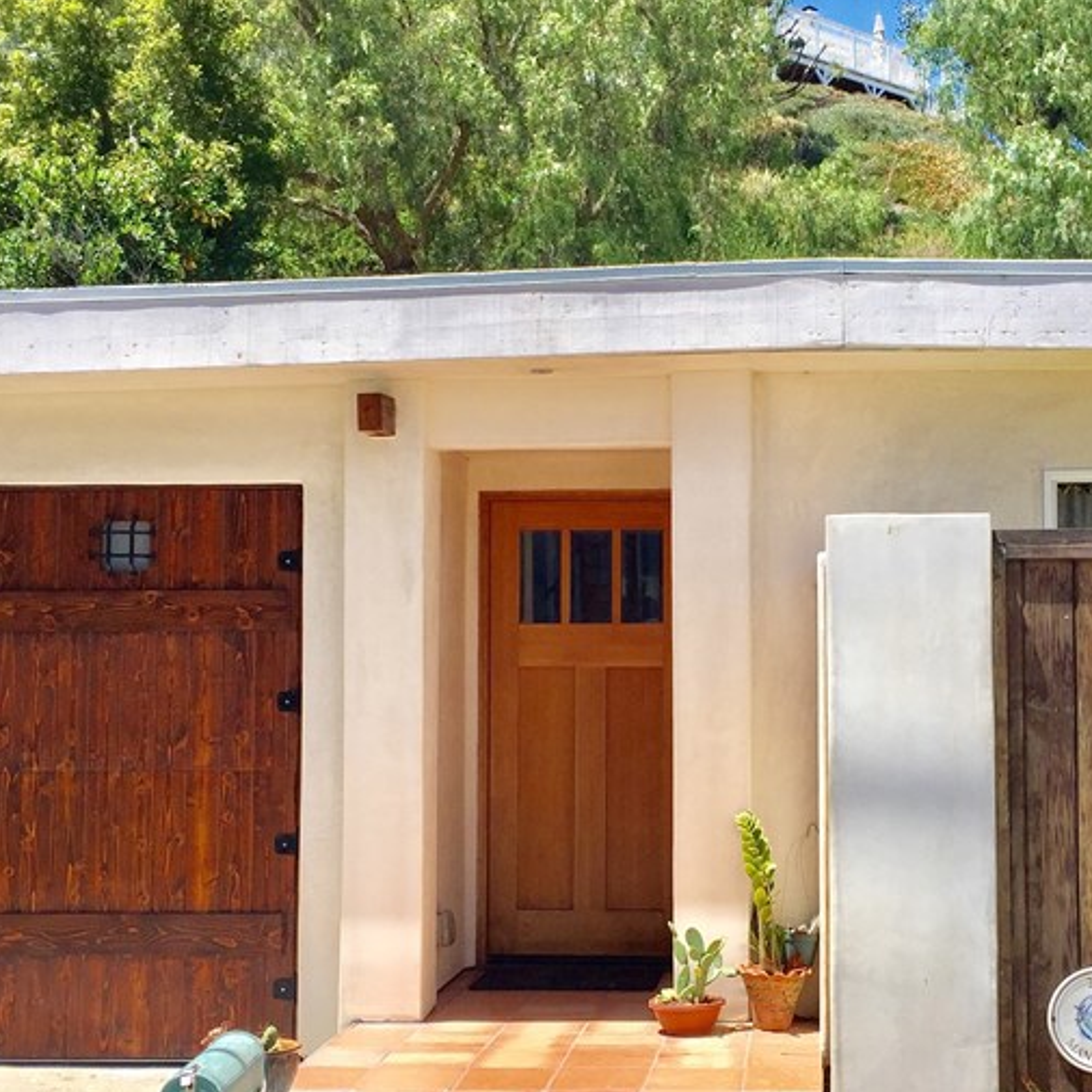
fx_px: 1856
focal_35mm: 52
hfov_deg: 32.6
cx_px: 711
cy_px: 618
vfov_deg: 32.7
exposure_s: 1/1799
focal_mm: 4.15
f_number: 2.2
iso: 32
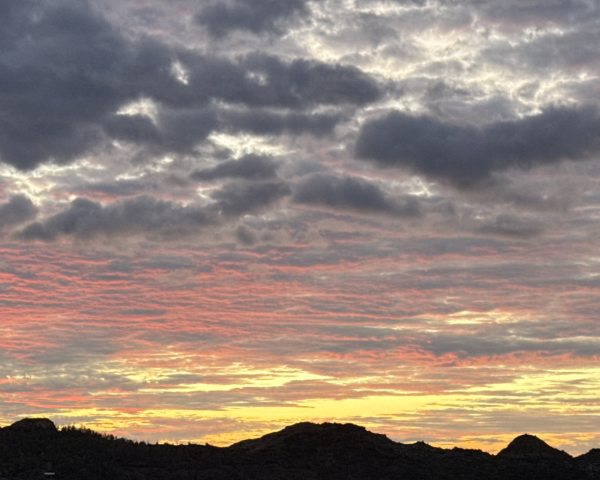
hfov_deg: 20.4
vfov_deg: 16.3
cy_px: 357
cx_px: 338
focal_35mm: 94
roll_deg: -0.6
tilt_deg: +4.2
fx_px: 1669
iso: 100
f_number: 1.78
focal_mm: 6.76
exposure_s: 1/68
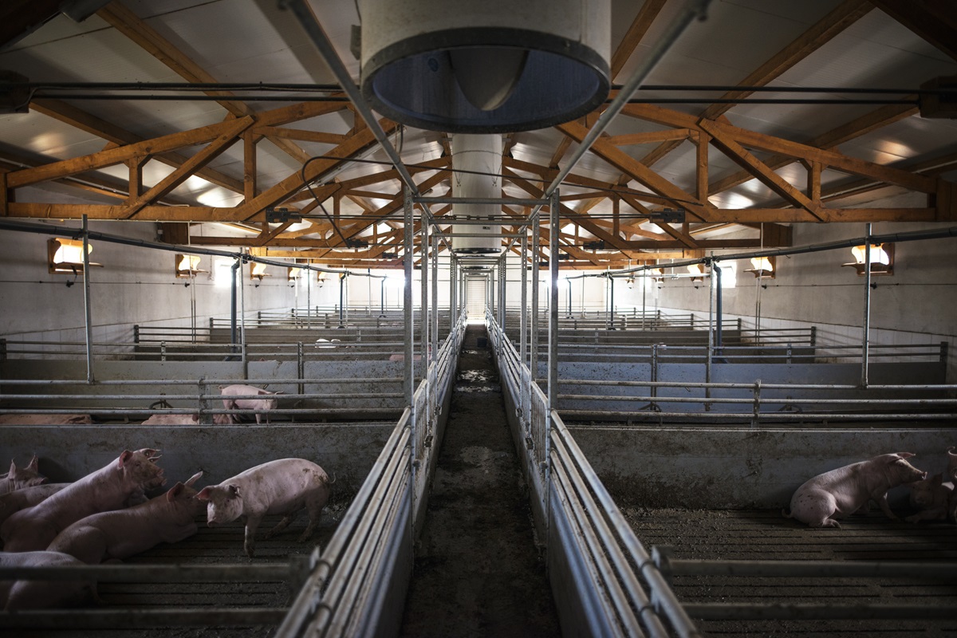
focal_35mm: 20
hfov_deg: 84.0
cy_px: 319
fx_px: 532
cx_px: 478
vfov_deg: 61.9
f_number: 1.6
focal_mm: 20
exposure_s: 1/250
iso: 1000
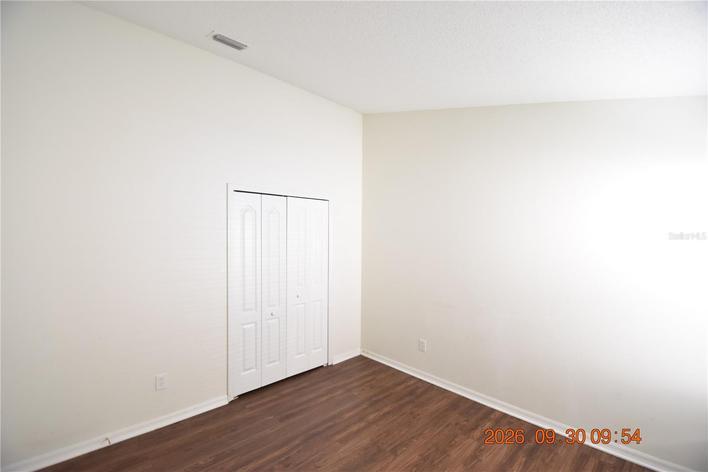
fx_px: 295
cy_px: 236
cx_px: 354
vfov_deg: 77.3
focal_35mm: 15
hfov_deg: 100.4
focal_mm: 10
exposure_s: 1/60
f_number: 3.5
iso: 1400
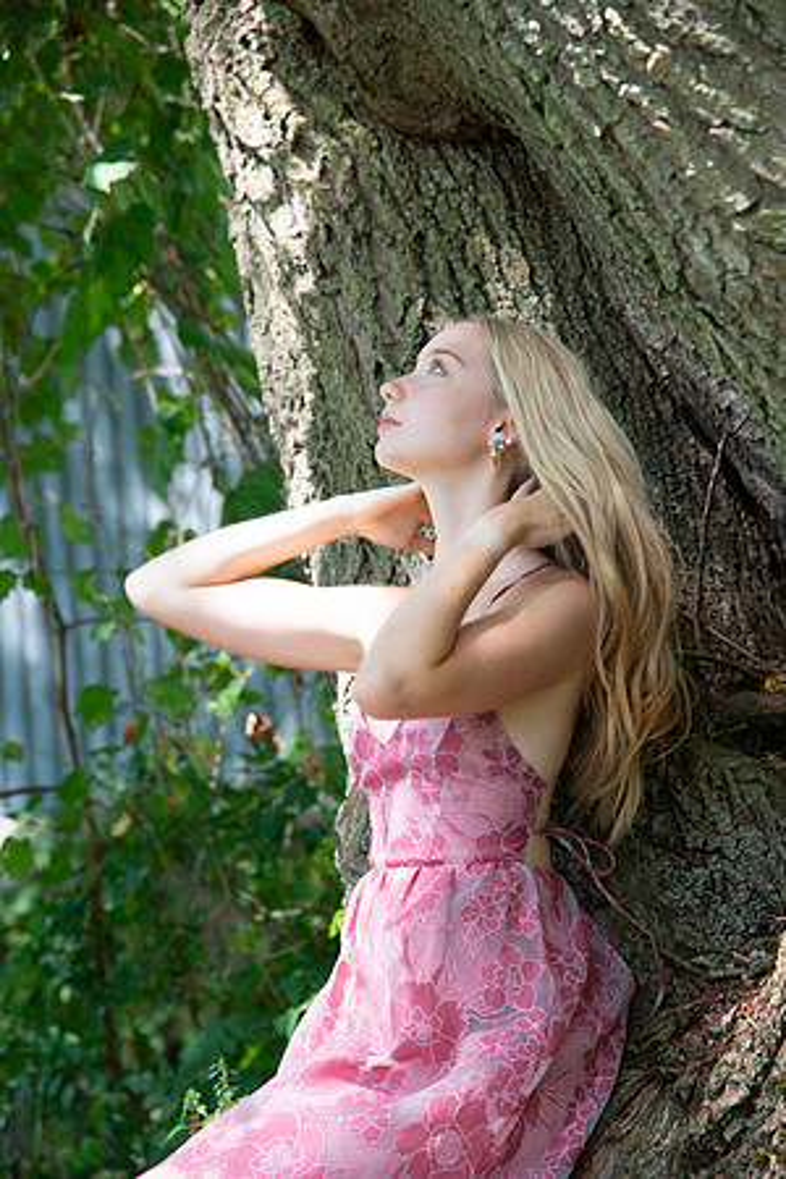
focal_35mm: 120
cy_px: 590
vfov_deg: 17.1
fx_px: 3930
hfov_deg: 11.4
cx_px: 393
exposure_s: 1/160
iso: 320
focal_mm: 120
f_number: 5.6
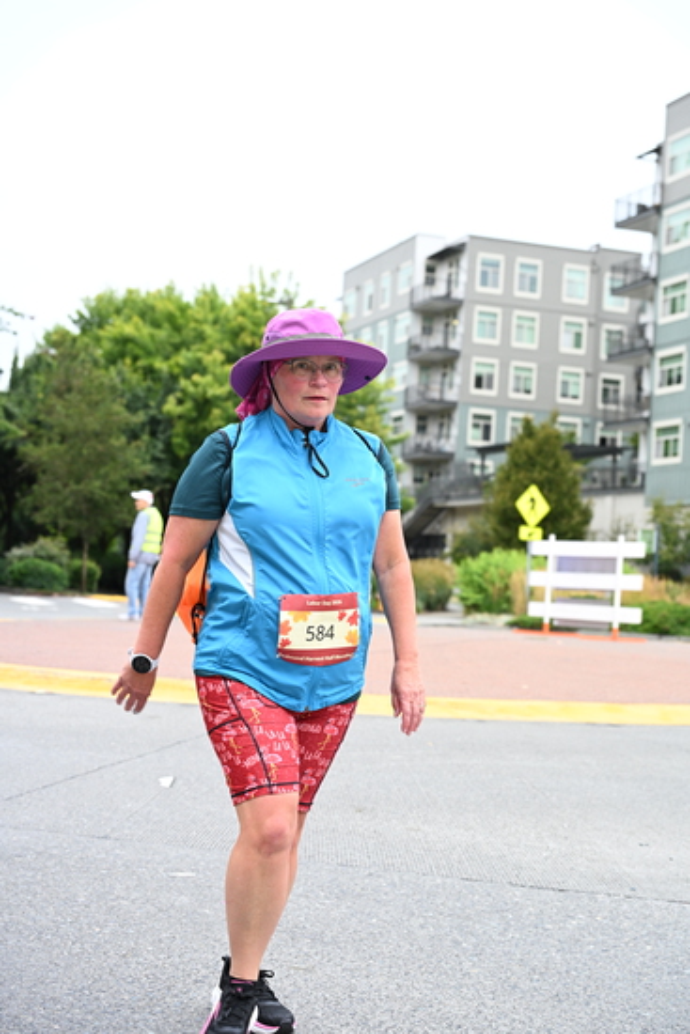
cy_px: 517
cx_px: 345
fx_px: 1494
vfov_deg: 38.2
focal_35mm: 52
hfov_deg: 26.0
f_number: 4
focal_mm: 52
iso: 1600
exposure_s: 1/500
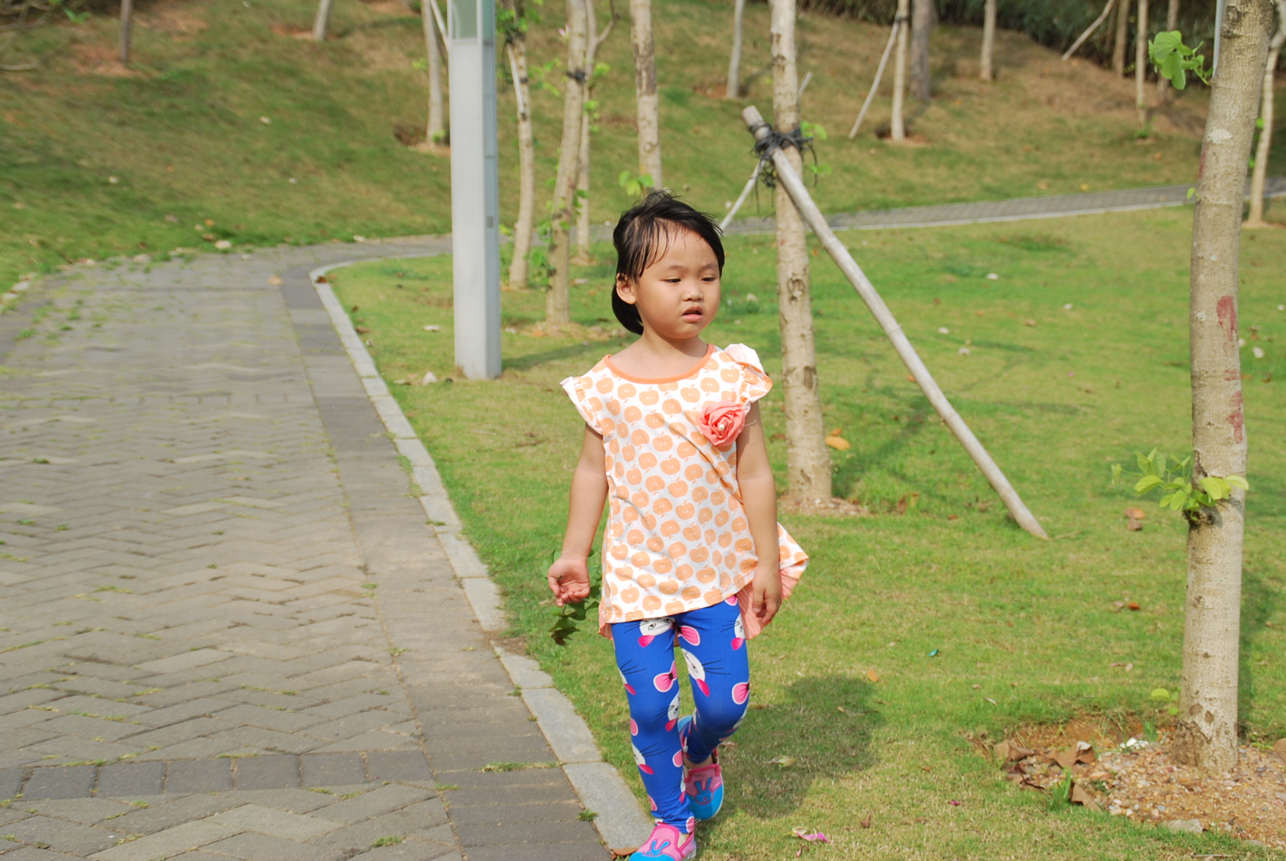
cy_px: 430
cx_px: 643
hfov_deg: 31.9
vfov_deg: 21.6
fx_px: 2253
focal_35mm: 63
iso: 100
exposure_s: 1/320
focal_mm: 42
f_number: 8
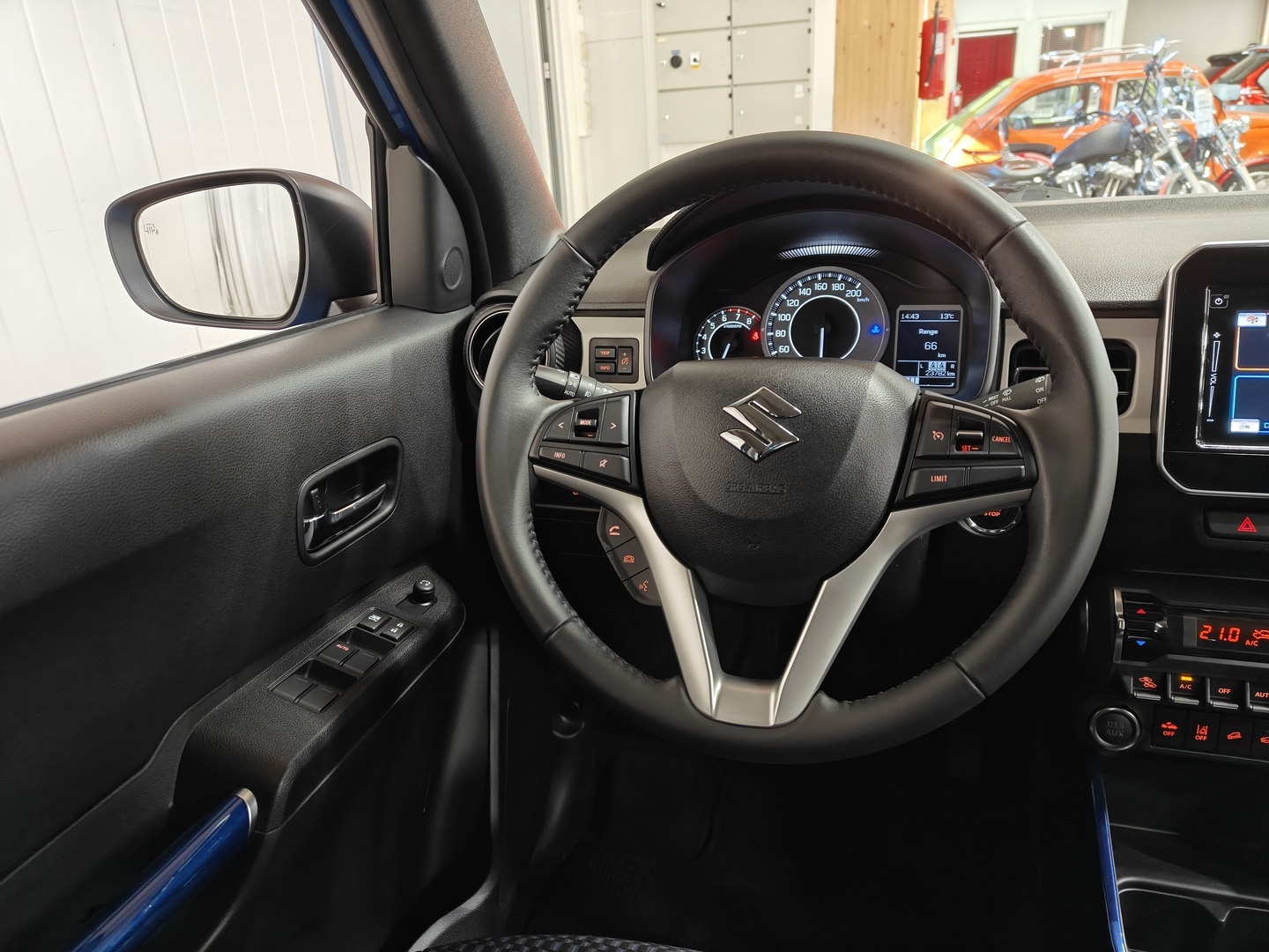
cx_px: 634
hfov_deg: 71.6
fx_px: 880
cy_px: 476
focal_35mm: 24
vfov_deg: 56.8
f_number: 1.8
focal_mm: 5.59
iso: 125
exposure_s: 1/37
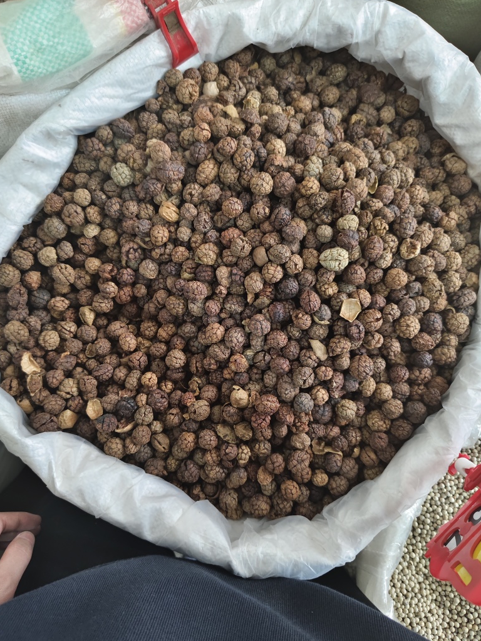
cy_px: 330
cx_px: 234
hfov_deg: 54.9
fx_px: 463
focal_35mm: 25
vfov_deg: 69.4
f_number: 1.88
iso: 948
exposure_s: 1/50
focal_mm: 5.56
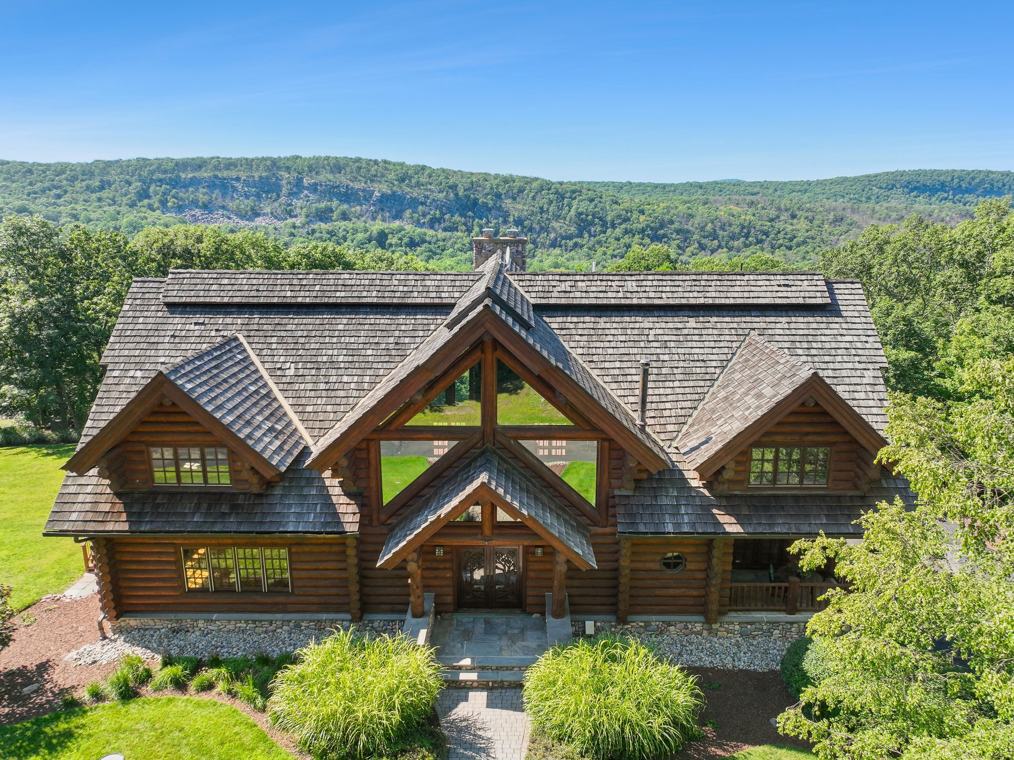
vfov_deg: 56.8
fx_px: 703
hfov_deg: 71.6
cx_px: 507
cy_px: 380
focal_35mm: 24
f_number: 2.8
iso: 400
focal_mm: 12.3
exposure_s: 1/1250
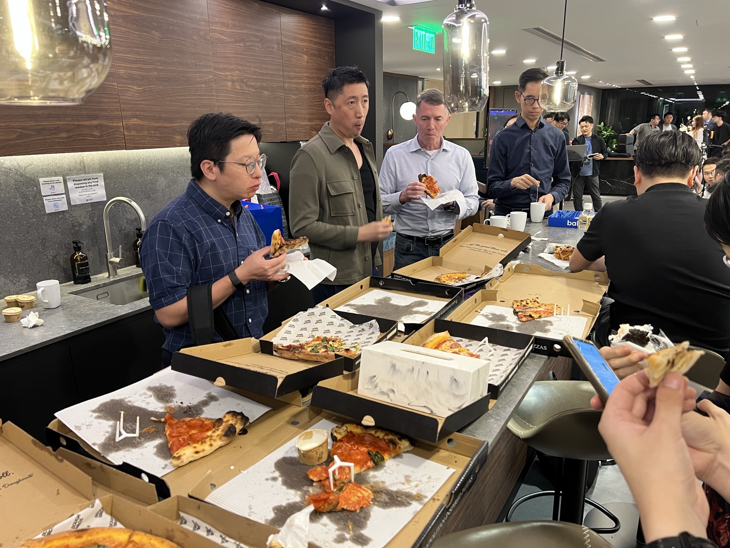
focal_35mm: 26
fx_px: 548
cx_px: 365
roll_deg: +1.0
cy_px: 274
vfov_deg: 53.1
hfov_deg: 67.3
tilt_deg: -17.7
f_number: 1.5
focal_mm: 5.7
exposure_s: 1/50
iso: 160
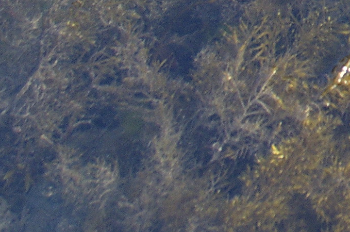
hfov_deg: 6.8
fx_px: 2746
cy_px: -341
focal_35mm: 283
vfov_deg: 4.7
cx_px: 913
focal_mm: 26
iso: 400
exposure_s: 1/100
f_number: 5
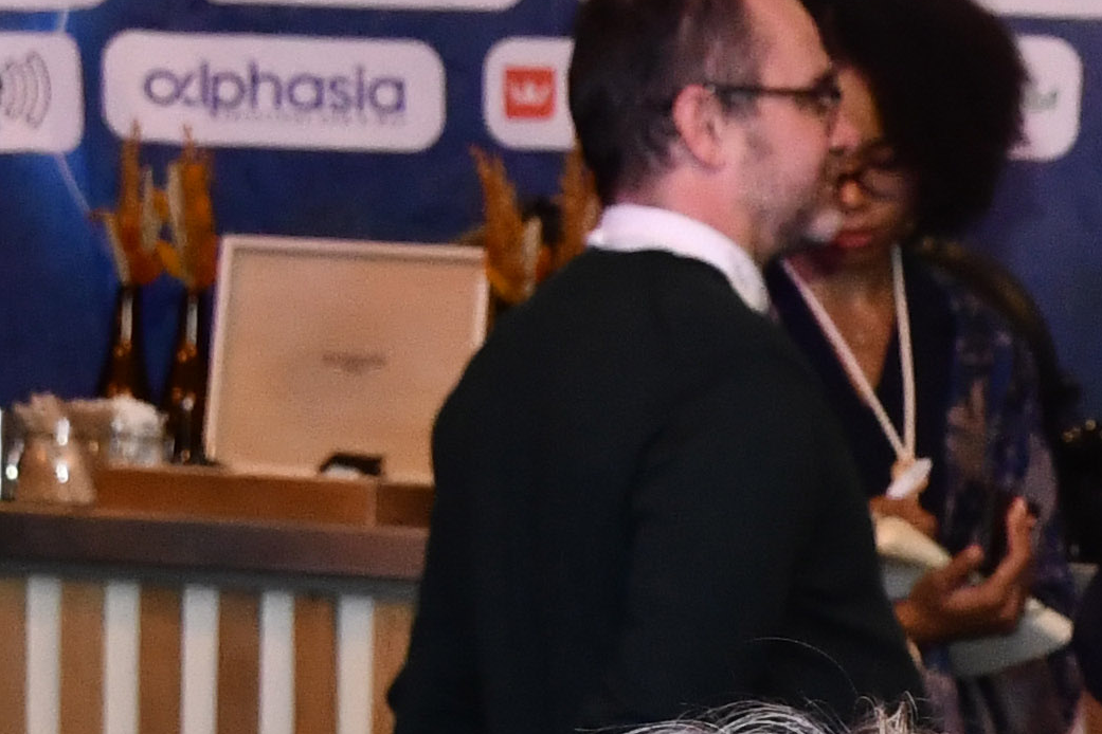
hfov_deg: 8.1
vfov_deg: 5.5
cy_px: 907
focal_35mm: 249
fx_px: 7612
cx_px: 1659
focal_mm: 31
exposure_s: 1/80
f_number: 5.6
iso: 1600
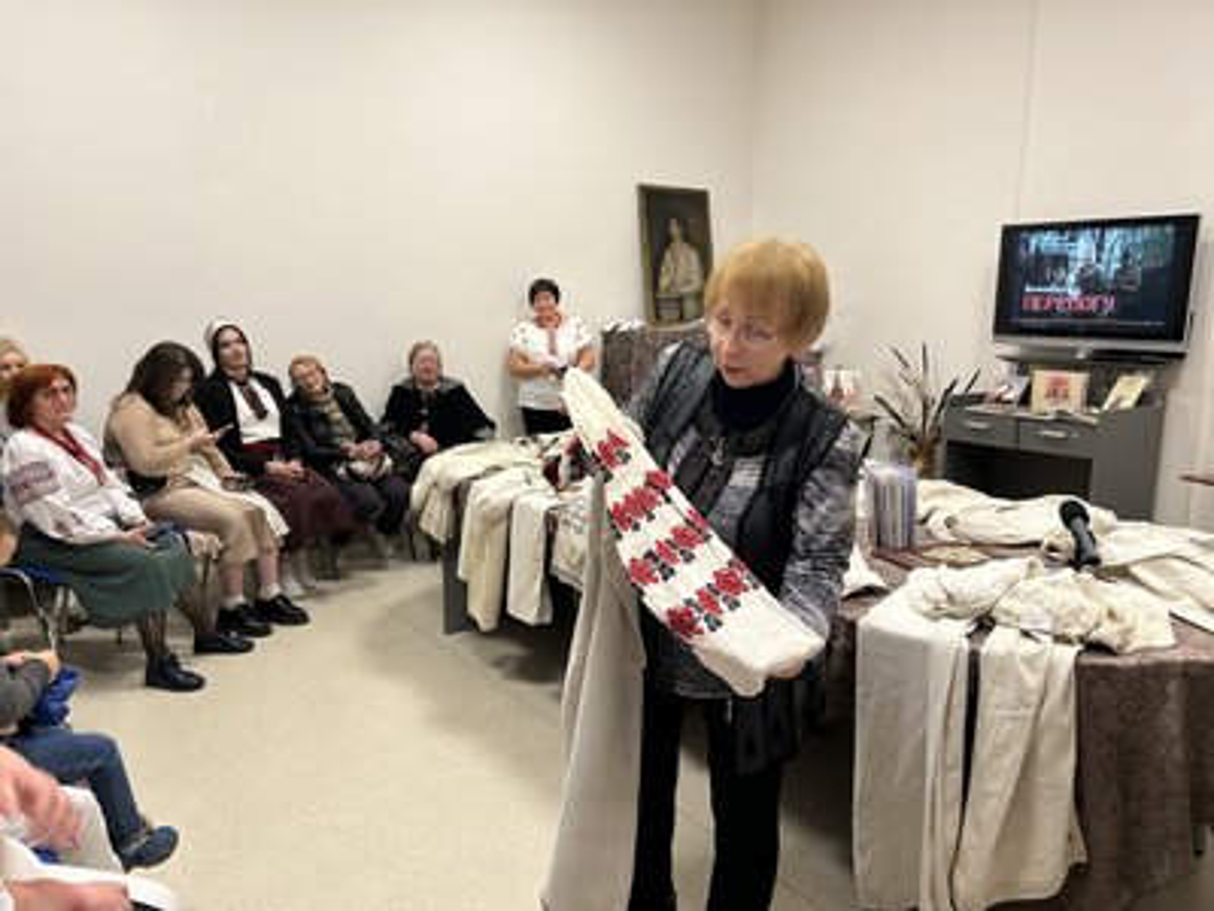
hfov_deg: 67.3
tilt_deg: -10.5
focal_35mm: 26
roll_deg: +0.4
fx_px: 912
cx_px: 607
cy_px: 456
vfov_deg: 53.1
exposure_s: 1/50
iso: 100
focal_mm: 5.7
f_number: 1.5
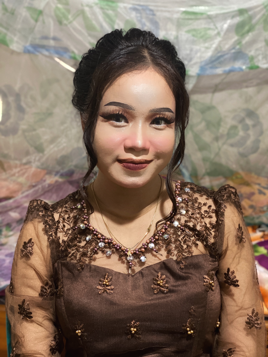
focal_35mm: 52
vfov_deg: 36.8
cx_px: 134
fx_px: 537
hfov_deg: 28.0
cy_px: 178
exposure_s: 1/20
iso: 320
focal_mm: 6
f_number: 2
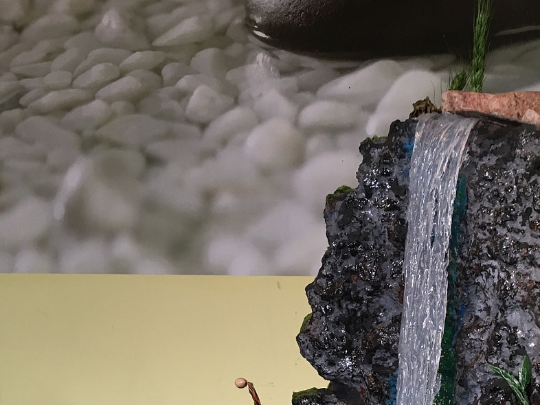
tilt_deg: -6.3
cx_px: 407
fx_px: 921
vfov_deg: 23.8
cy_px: 402
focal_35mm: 59
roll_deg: -3.0
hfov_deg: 32.1
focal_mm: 4.15
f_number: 2.2
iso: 100
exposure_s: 1/33
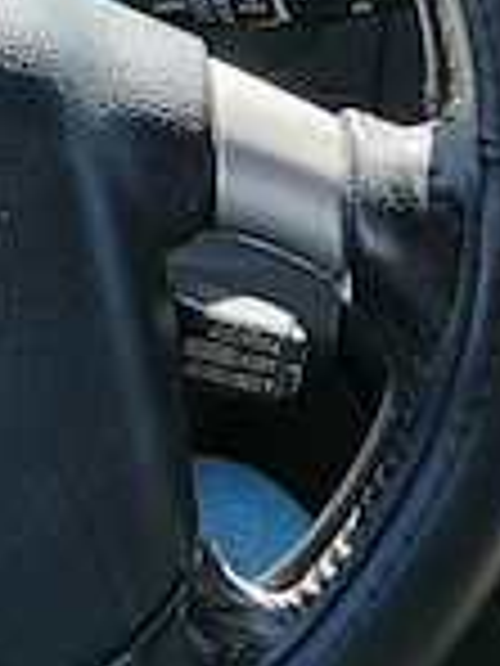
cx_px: -59
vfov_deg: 24.1
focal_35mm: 73
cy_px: -148
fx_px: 1406
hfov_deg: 19.3
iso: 164
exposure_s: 1/120
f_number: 1.9
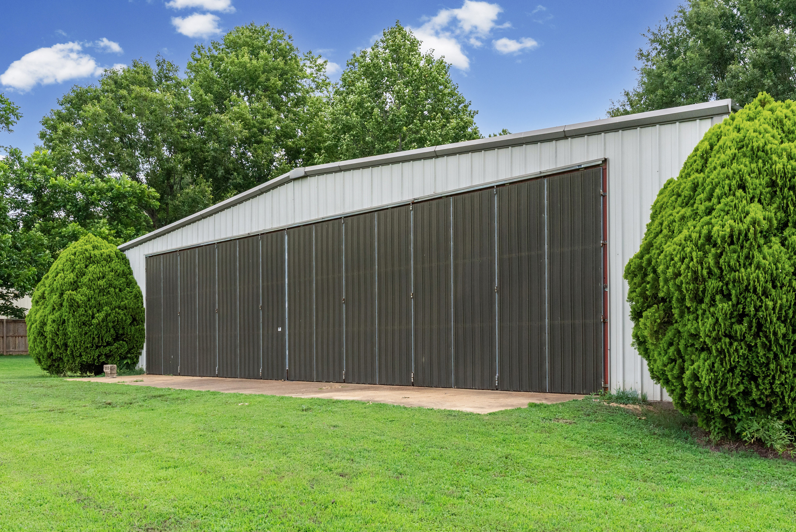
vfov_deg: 41.2
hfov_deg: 58.7
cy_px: 266
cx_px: 398
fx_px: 708
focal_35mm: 32
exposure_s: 1/1600
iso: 800
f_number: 9
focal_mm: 32
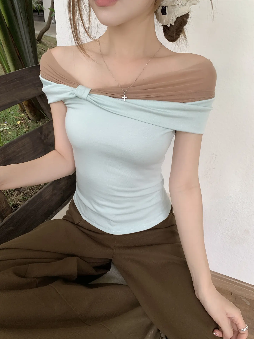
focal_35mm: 26
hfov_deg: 53.1
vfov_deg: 67.3
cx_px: 127
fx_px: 254
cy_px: 170
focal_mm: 4.25
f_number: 1.8
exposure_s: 1/121
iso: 64
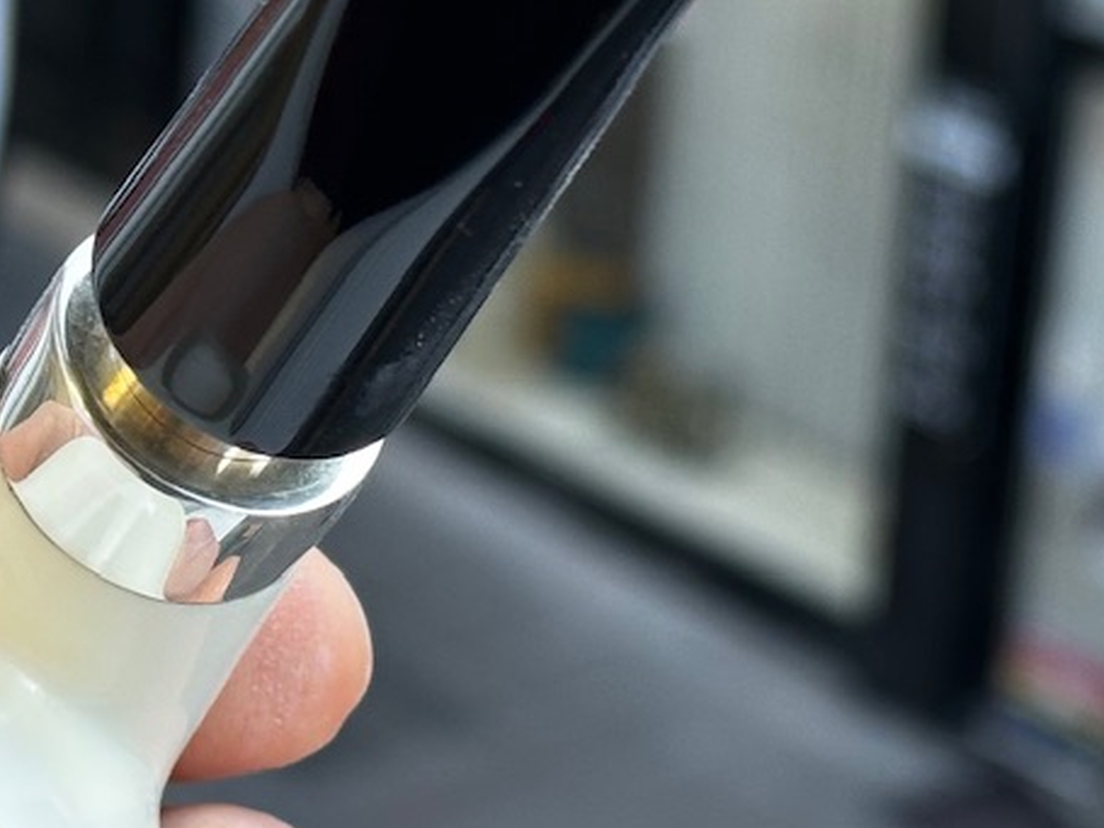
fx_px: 4304
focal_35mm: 135
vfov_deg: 11.0
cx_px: 417
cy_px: 369
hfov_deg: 14.6
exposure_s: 1/100
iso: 80
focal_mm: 6.86
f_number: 1.78
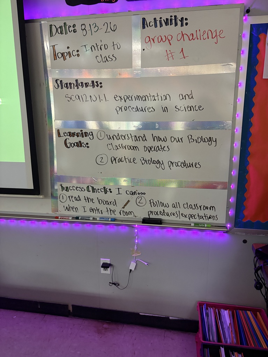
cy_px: 178
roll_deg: -0.6
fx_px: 268
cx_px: 134
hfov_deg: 53.1
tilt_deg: -12.5
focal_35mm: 26
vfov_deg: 67.3
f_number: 1.6
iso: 400
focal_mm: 5.96
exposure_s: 1/40
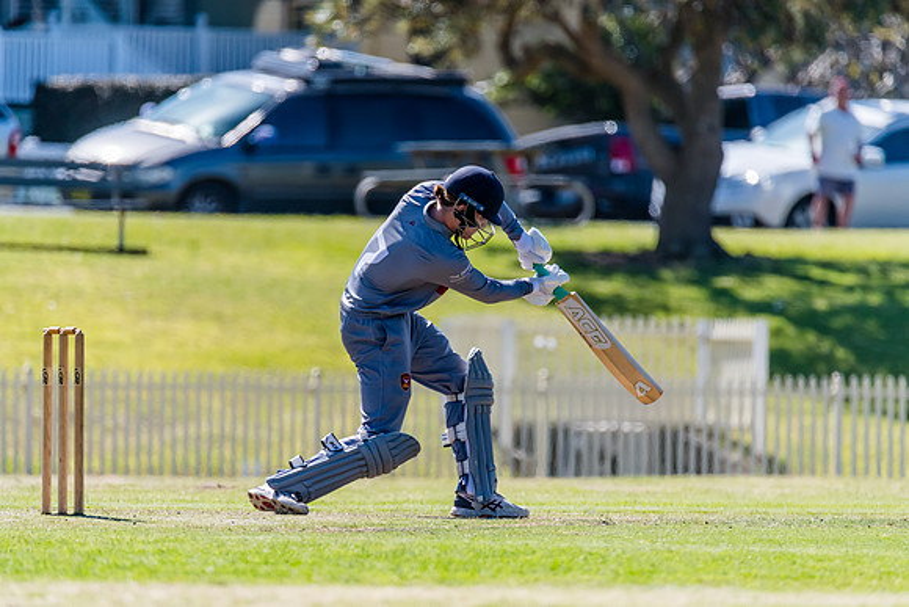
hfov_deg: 3.3
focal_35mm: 620
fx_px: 15663
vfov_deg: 2.2
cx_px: 454
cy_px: 304
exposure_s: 1/2000
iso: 640
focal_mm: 600
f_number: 6.3
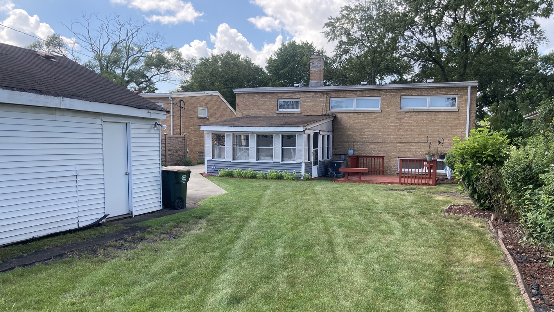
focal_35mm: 31
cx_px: 280
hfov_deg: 62.6
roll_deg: -1.7
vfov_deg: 37.7
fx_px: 455
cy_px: 180
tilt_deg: -3.8
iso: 20
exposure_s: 1/527
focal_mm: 3.99
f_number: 1.8
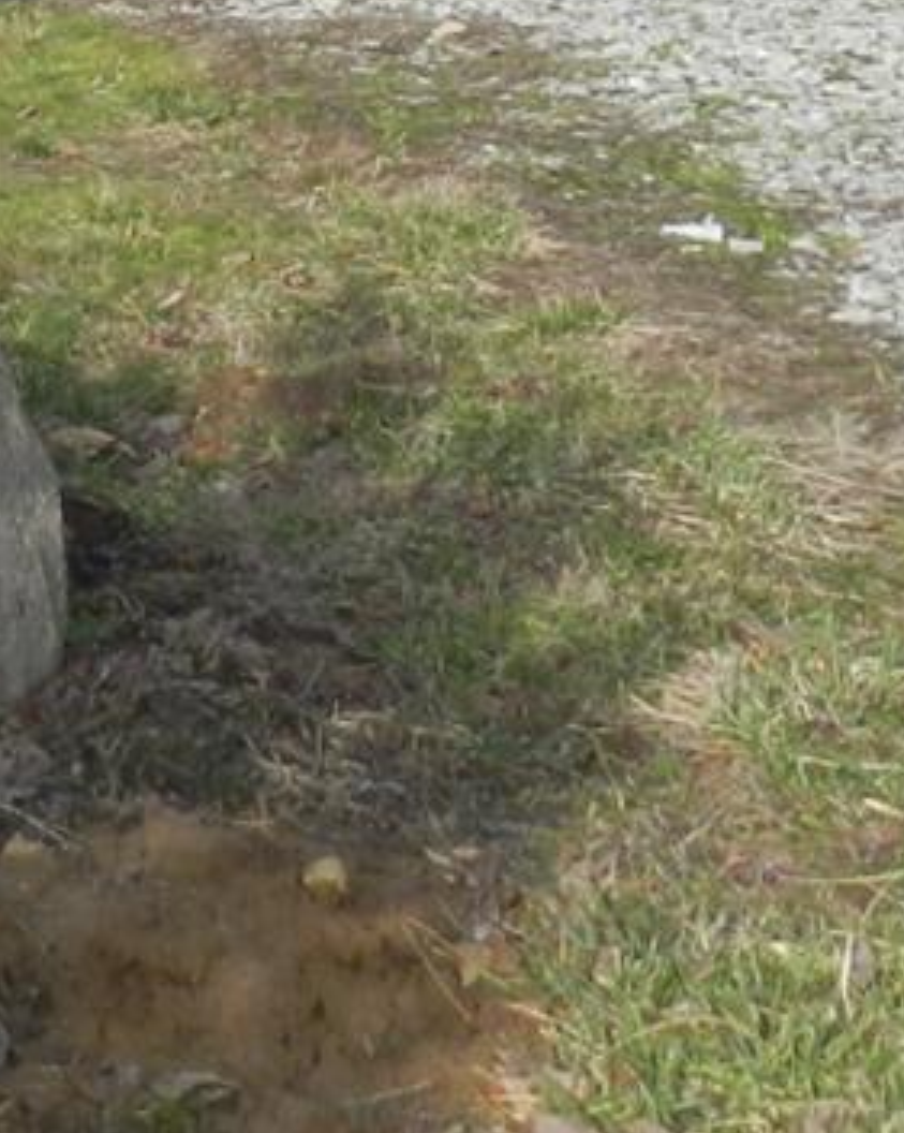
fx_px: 3483
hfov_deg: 14.6
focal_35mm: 104
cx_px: 87
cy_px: -505
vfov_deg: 16.9
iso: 160
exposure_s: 1/1000
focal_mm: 4.5
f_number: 3.5
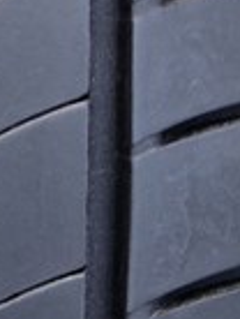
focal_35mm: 180
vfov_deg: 10.8
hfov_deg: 8.0
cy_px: -25
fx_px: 1659
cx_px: -189
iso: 50
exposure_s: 1/390
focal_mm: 5.4
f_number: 1.8
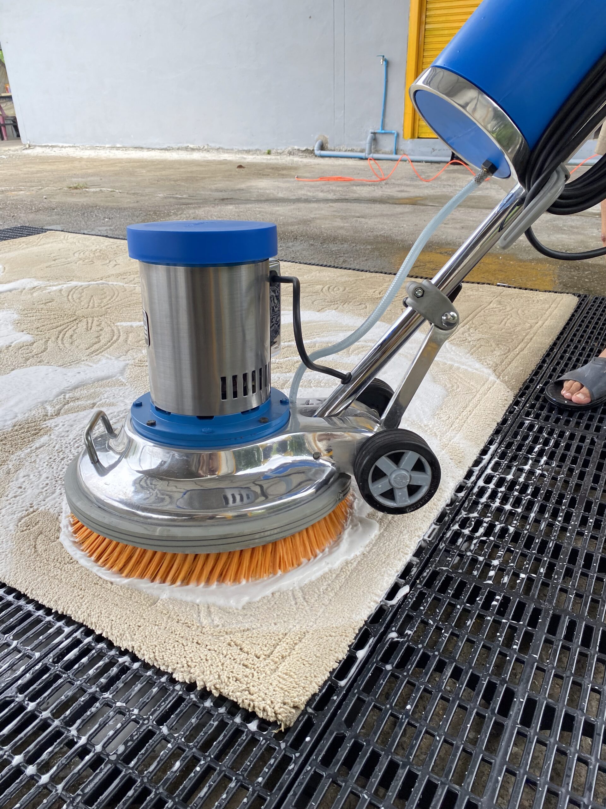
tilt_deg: -26.0
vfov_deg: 67.3
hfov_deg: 53.1
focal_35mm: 26
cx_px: 303
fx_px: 607
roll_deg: +0.6
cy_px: 404
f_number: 1.8
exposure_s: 1/473
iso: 32
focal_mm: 4.25
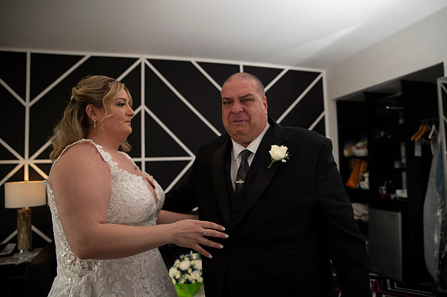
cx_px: 224
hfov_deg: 73.8
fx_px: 298
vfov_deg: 53.1
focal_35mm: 24
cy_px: 148
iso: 1600
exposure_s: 1/1600
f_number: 2.8
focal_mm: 24
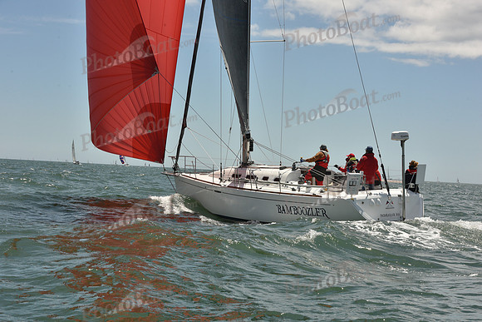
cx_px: 241
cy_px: 161
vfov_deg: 19.5
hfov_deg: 28.8
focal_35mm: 70
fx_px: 937
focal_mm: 70
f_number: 13
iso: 320
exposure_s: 1/800
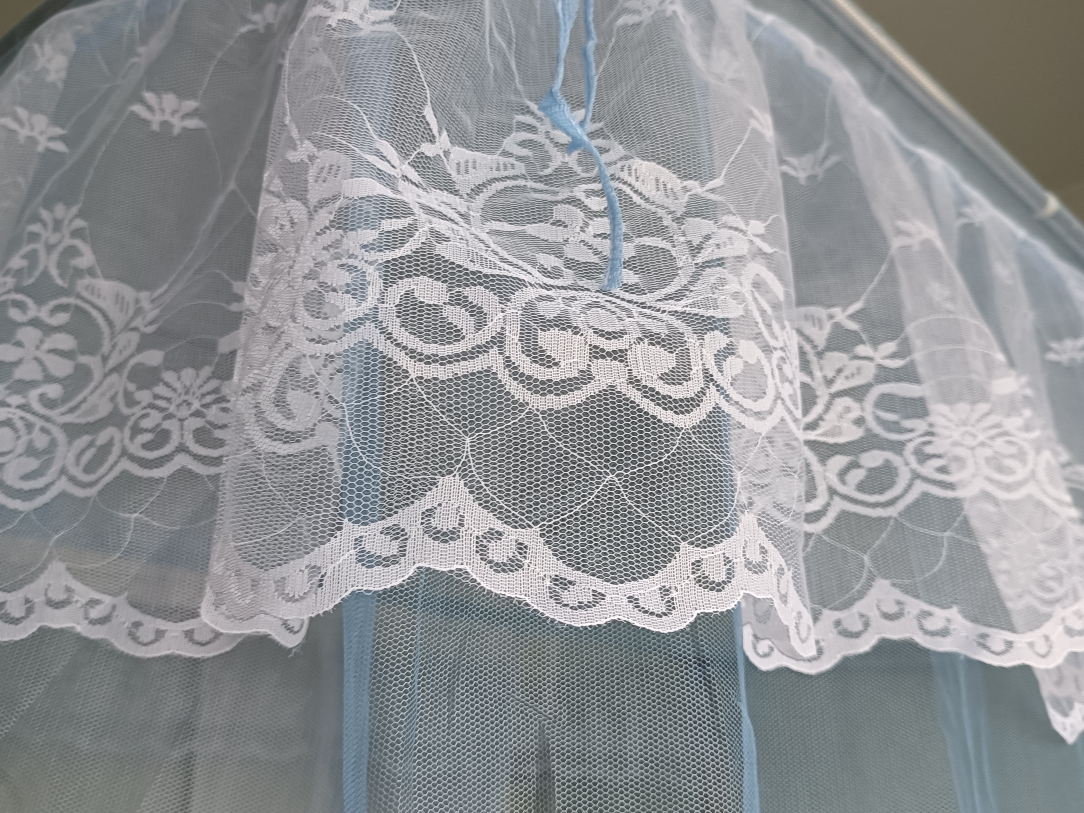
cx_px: 542
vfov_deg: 51.4
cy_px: 406
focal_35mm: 27
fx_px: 846
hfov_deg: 65.3
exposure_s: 1/50
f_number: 1.9
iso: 625
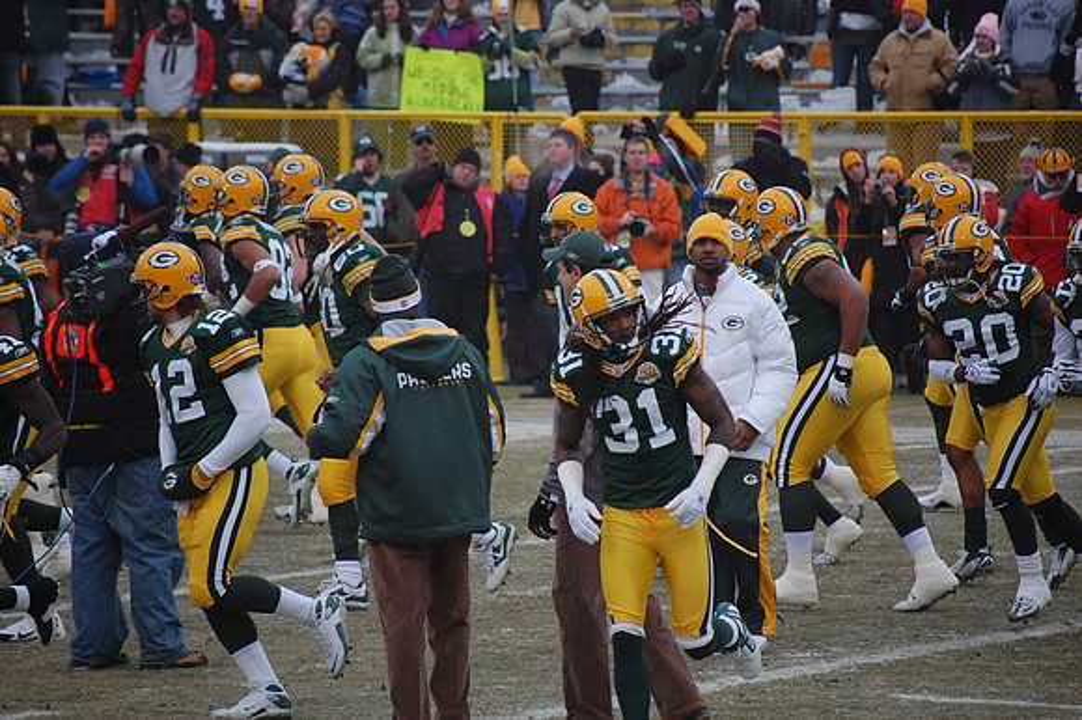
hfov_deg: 6.9
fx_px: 9011
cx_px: 541
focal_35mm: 300
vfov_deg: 4.6
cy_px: 360
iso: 800
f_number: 5.6
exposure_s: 1/1250
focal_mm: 200
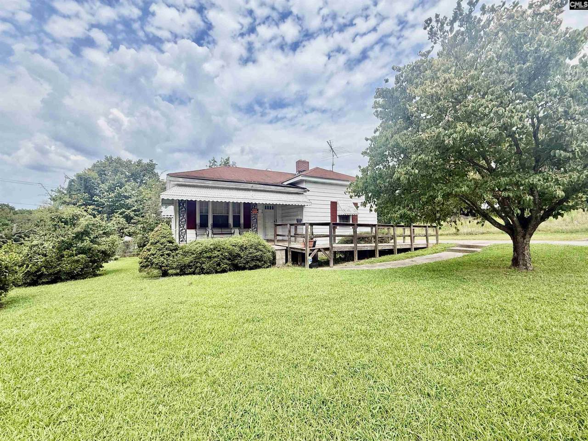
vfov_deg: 85.7
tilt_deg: +1.2
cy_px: 220
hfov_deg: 102.1
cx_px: 294
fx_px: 238
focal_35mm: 14
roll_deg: +0.4
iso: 50
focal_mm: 2.22
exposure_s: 1/1312
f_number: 2.2
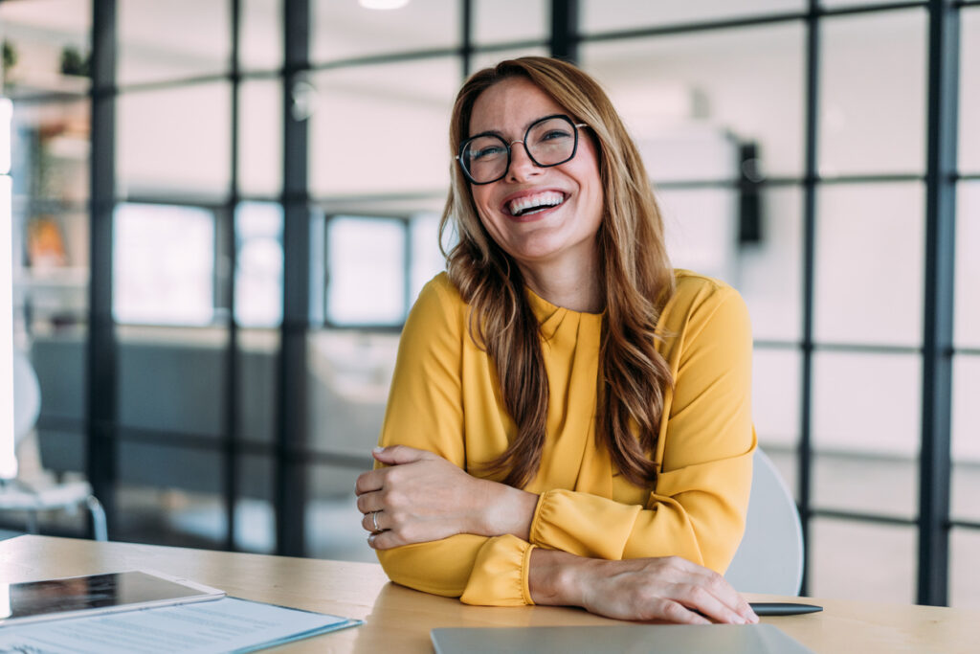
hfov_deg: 36.2
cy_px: 327
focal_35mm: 55
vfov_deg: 24.6
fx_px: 1497
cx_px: 490
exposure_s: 1/320
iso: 1000
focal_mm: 55
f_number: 2
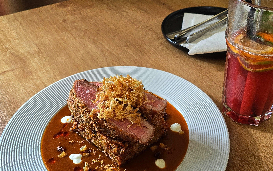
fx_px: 298
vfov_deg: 32.0
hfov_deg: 49.1
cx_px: 157
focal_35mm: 40
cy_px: 81
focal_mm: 6.3
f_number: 1.7
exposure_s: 1/180
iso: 100
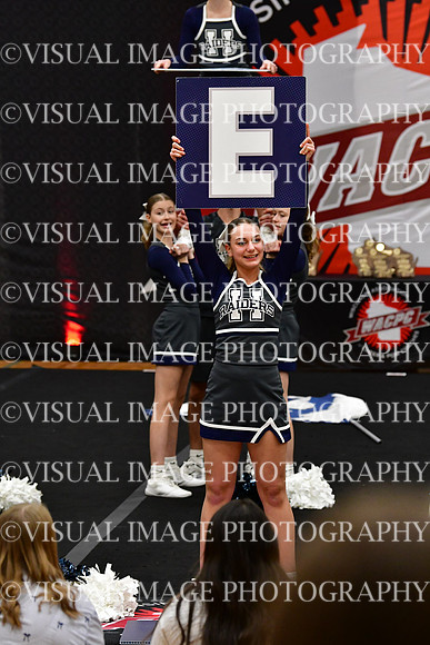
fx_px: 3223
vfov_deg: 11.4
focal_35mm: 180
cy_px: 322
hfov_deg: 7.6
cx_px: 215
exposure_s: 1/500
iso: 4000
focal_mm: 120
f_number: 4
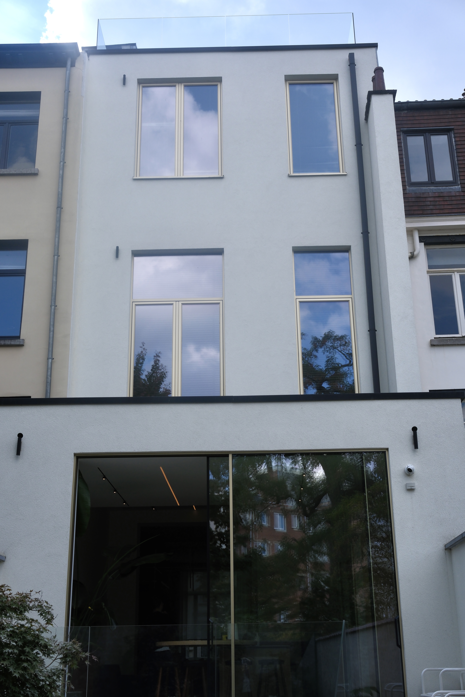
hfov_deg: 32.6
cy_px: 348
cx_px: 232
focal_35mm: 41
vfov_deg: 47.4
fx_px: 794
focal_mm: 27
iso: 320
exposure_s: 1/250
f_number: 11
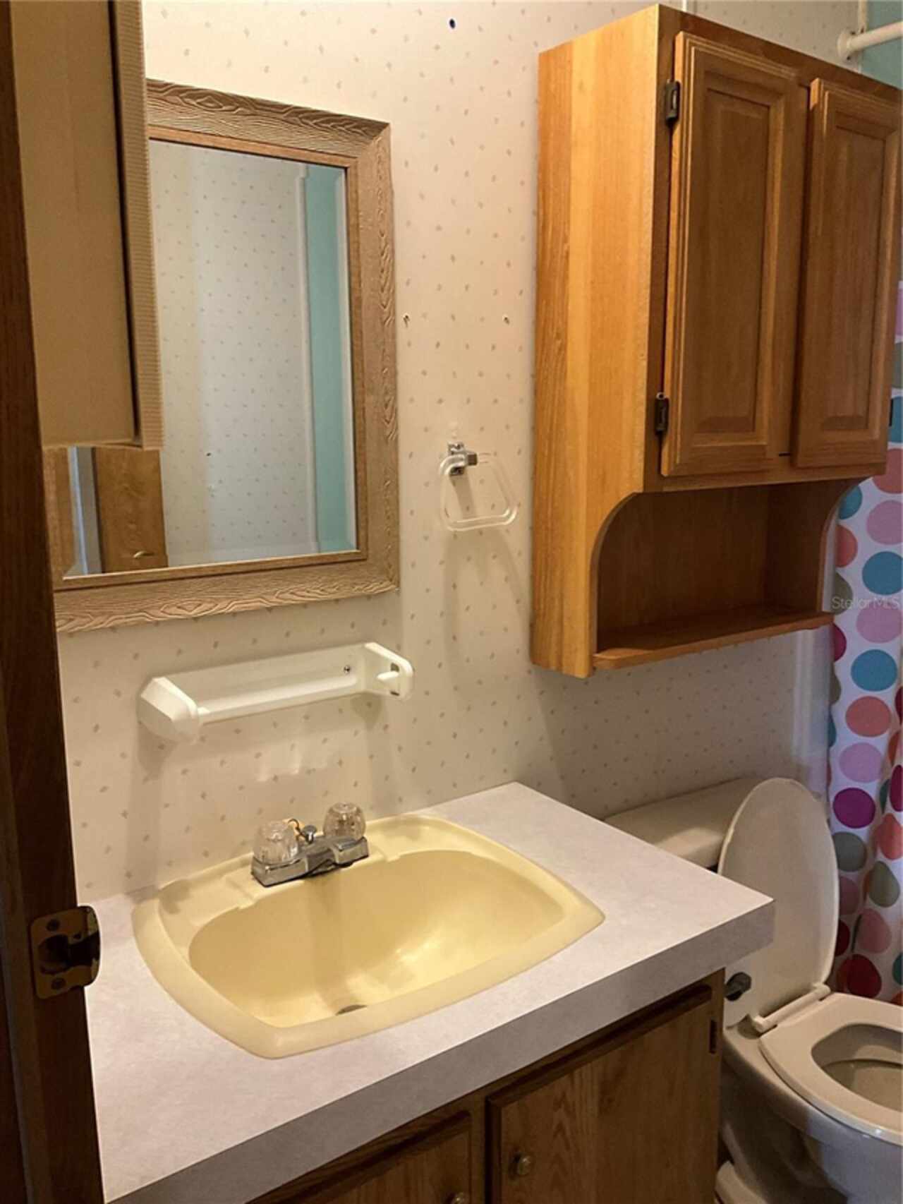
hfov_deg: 48.2
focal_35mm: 29
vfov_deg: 61.7
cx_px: 452
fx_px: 1008
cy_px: 602
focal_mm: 3
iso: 160
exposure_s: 1/60
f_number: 1.8
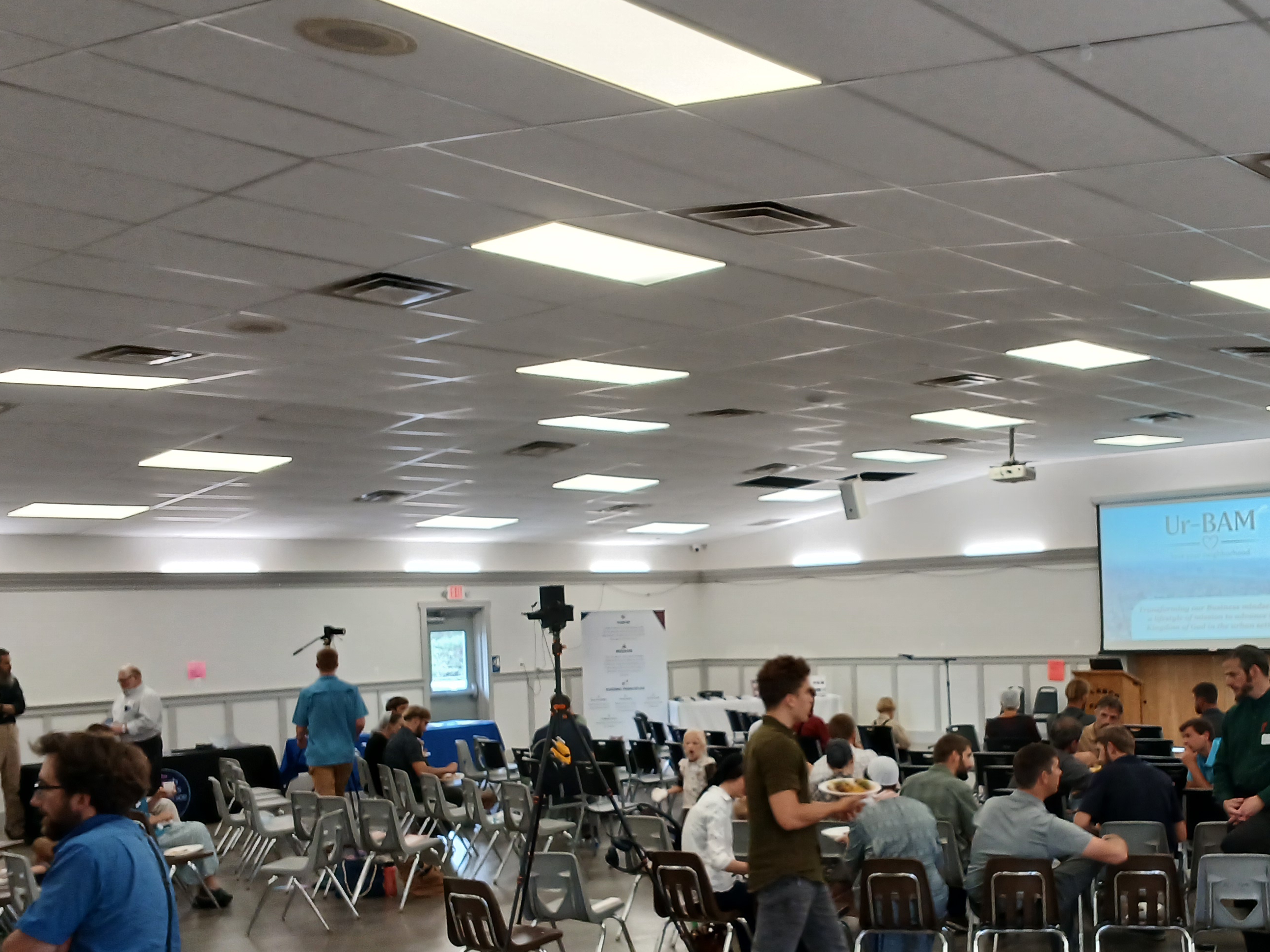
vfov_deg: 34.8
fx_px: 1504
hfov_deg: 45.4
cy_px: 635
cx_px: 799
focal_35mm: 41
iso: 125
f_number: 1.8
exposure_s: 1/60
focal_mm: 3.98
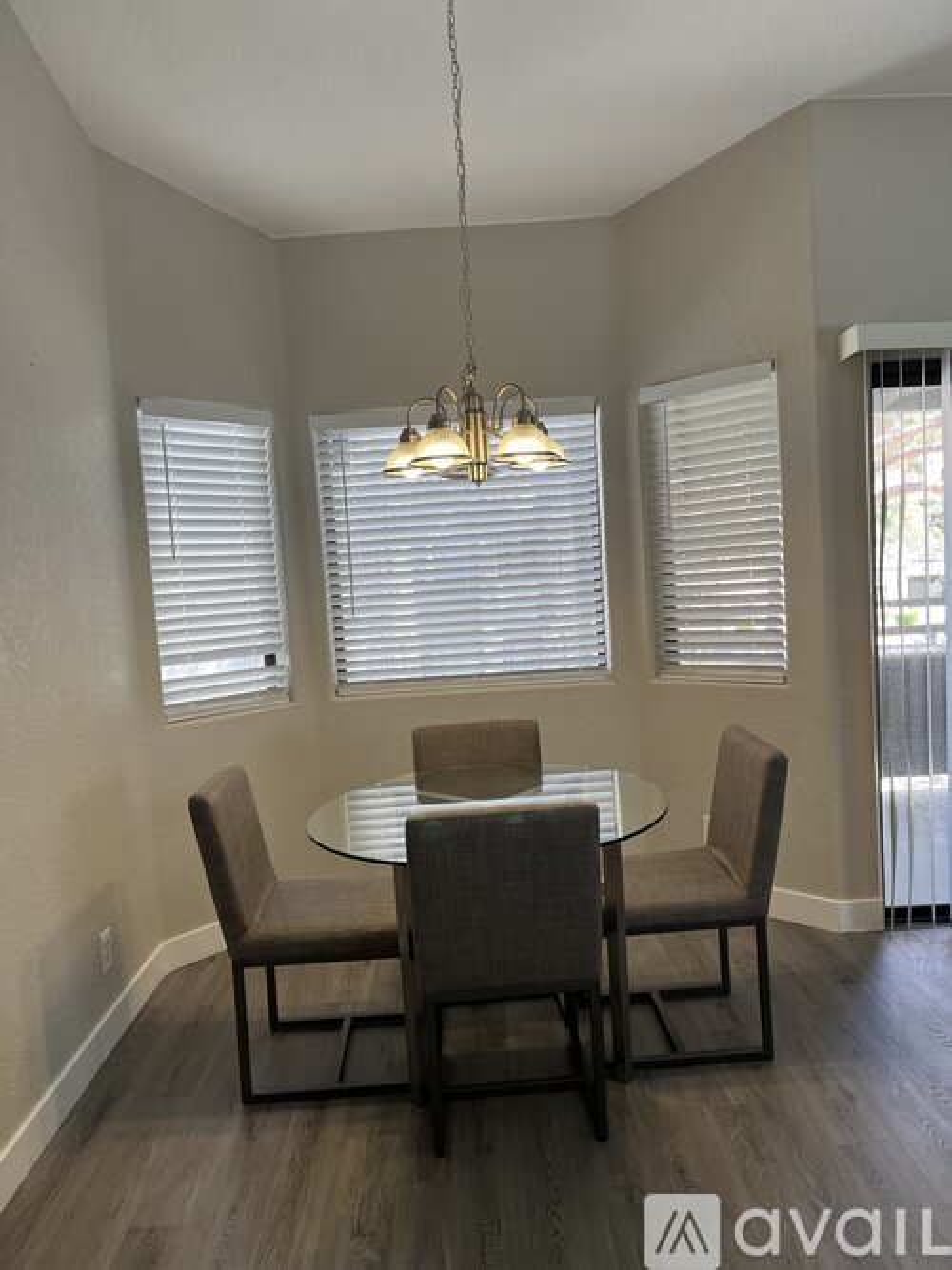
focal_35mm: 26
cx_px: 476
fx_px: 954
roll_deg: +3.2
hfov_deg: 53.0
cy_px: 635
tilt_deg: -5.0
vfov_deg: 67.3
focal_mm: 5.1
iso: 80
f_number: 1.6
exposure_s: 1/120
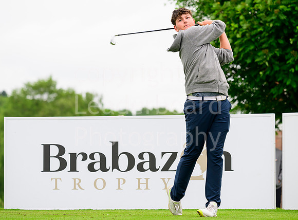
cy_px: 111
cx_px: 141
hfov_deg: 9.1
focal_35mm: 219
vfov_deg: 6.7
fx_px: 1878
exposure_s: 1/1250
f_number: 5.6
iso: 800
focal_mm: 195
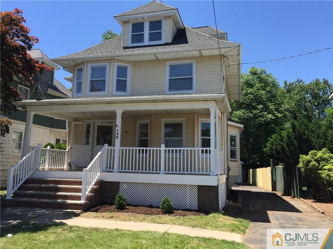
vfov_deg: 48.2
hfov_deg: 61.7
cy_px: 124
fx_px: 279
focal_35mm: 29
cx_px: 166
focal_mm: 4.15
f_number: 2.2
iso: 32
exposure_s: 1/1041
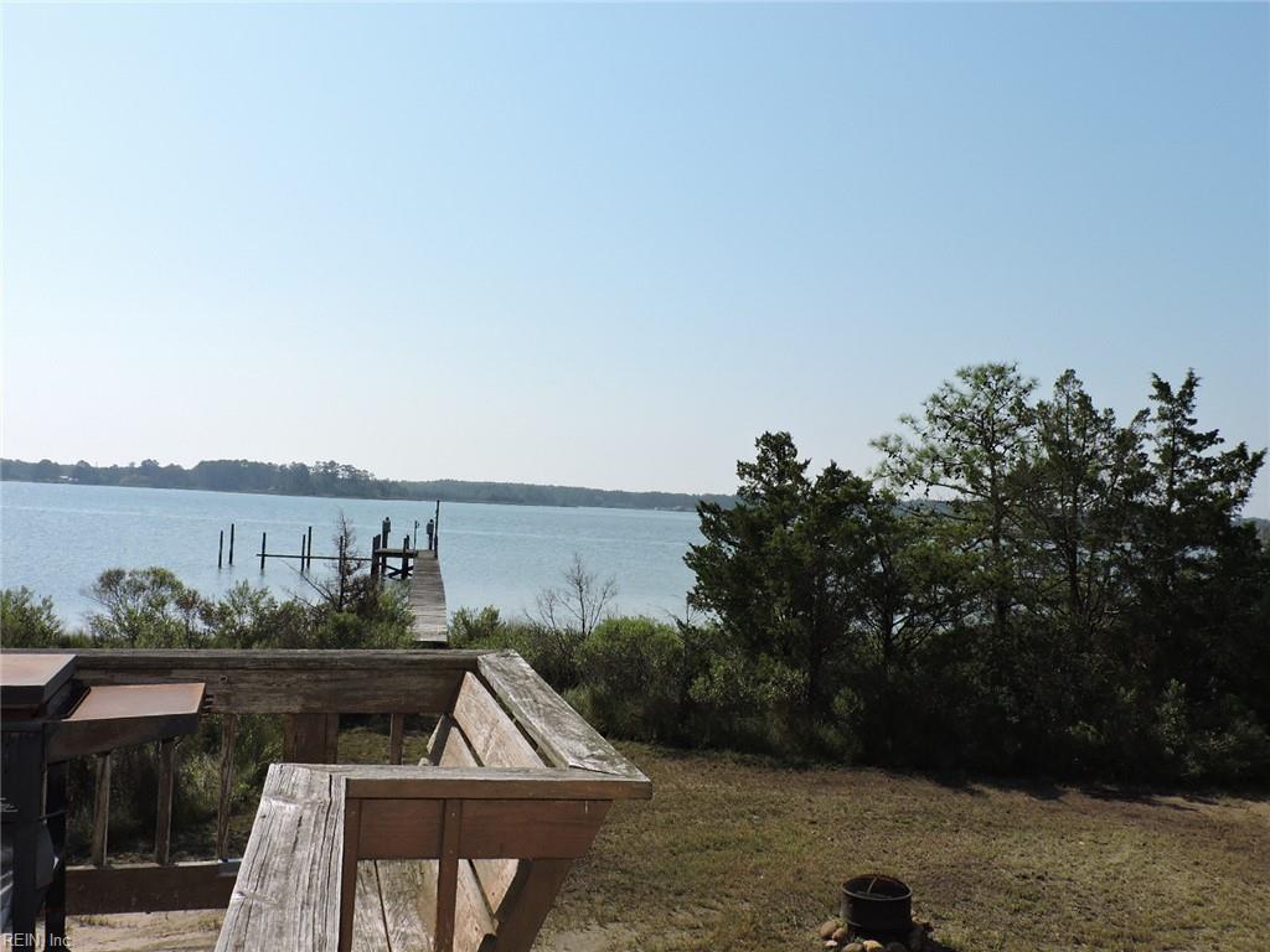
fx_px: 1211
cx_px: 635
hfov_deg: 55.4
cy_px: 476
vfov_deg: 42.9
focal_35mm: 33
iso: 200
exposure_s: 1/2500
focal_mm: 5.9
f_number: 4
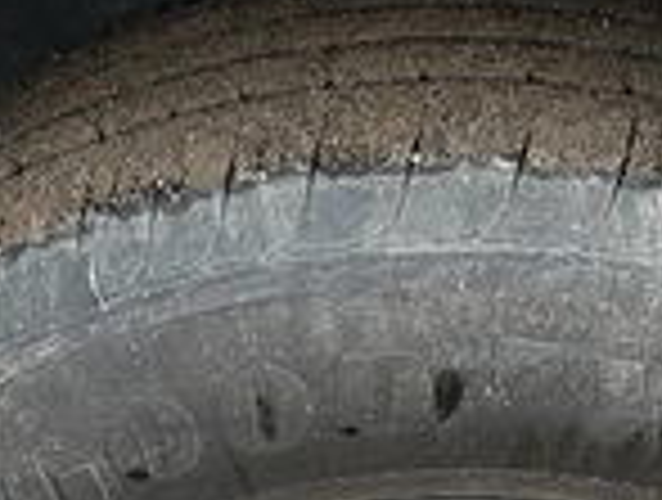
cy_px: 649
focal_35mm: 76
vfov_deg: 18.2
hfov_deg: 25.3
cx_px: 486
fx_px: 1457
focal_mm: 3
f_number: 1.8
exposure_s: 1/340
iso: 25
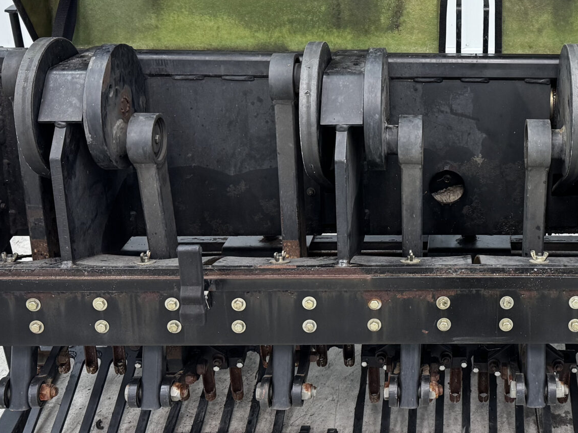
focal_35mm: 54
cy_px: 96
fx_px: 901
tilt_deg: -26.5
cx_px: 481
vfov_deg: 26.6
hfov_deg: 34.2
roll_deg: -1.5
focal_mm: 6.76
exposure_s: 1/120
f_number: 1.78
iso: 200
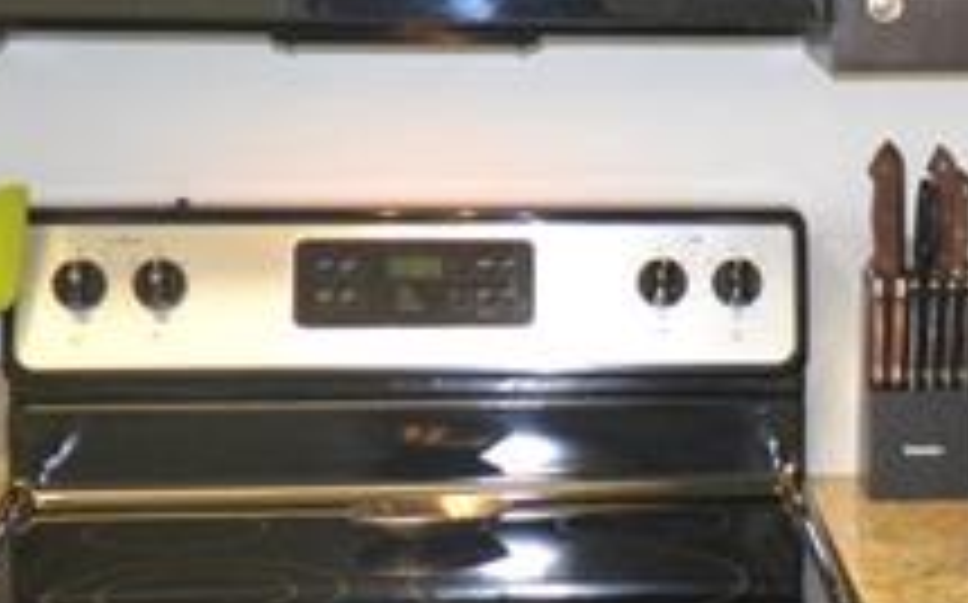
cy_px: 292
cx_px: 1126
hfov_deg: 18.2
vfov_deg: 11.9
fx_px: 2885
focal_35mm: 109
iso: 1100
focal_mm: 15
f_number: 4
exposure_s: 1/60
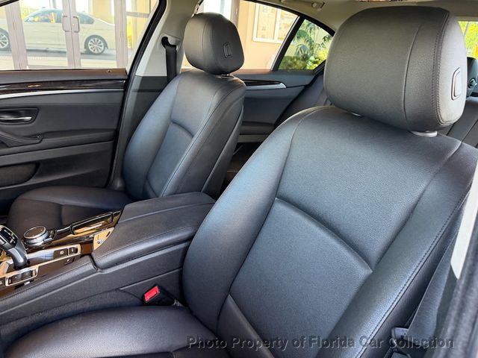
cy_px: 179
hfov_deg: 71.6
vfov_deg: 56.8
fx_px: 331
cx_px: 239
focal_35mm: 24
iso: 200
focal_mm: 6.76
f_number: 1.78
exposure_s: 1/63
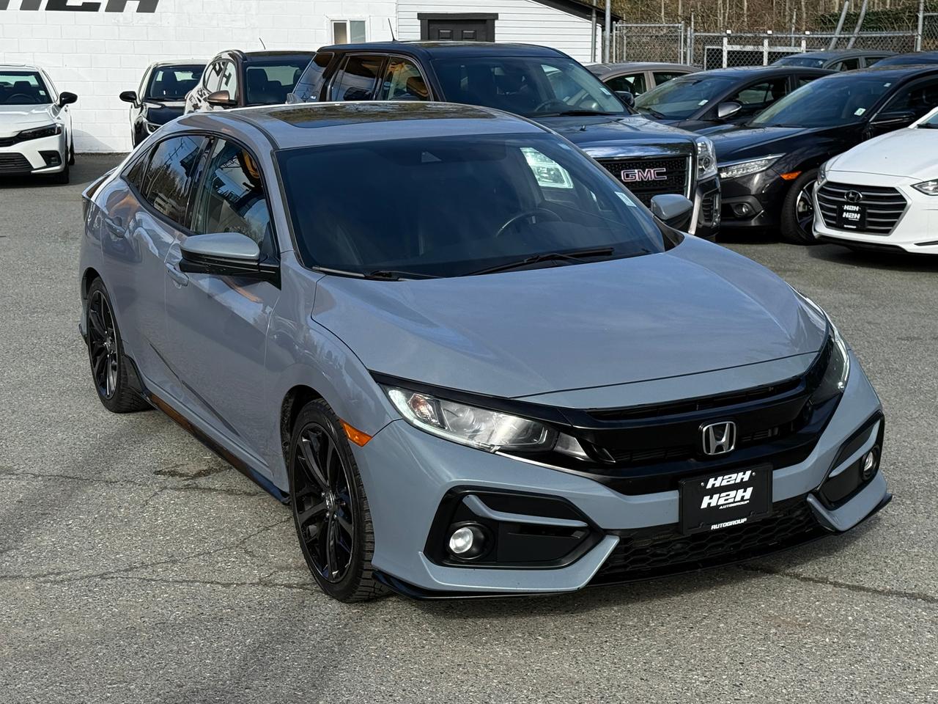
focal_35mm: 48
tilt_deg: -10.4
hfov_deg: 39.7
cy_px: 352
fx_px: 1301
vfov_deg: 30.3
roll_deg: -2.5
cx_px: 469
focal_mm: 6.76
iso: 100
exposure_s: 1/4098
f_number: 1.78
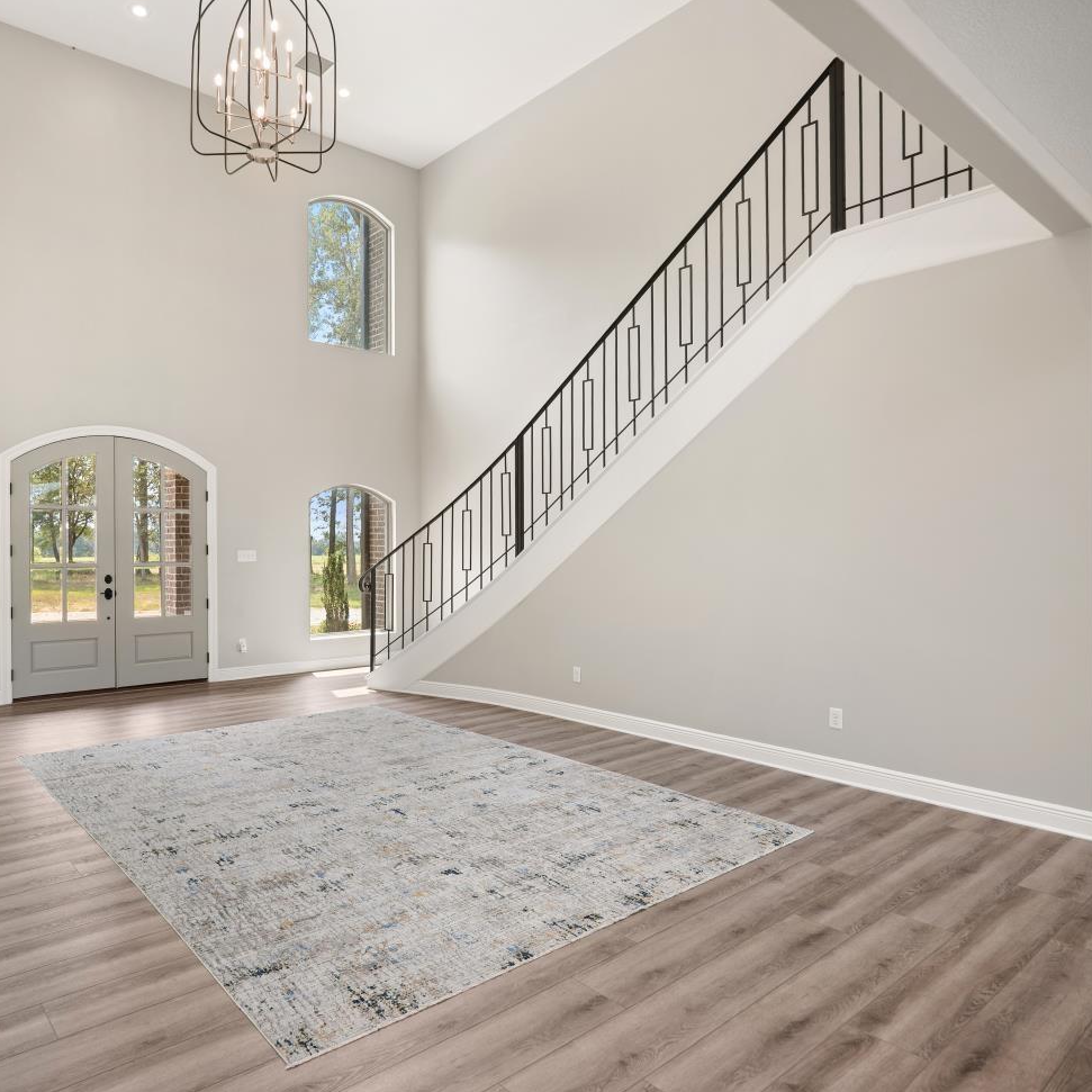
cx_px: 417
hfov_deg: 71.1
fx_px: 749
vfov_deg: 72.1
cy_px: 559
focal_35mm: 21
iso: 400
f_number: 4
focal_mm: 16
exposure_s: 1/40
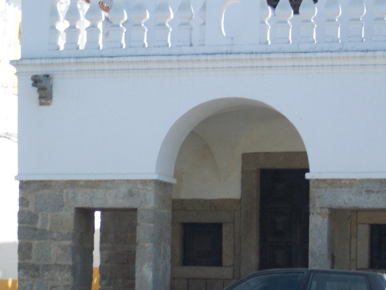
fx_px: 1661
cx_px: 182
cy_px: 188
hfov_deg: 13.3
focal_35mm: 149
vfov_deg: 10.0
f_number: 4.8
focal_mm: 24
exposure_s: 1/350
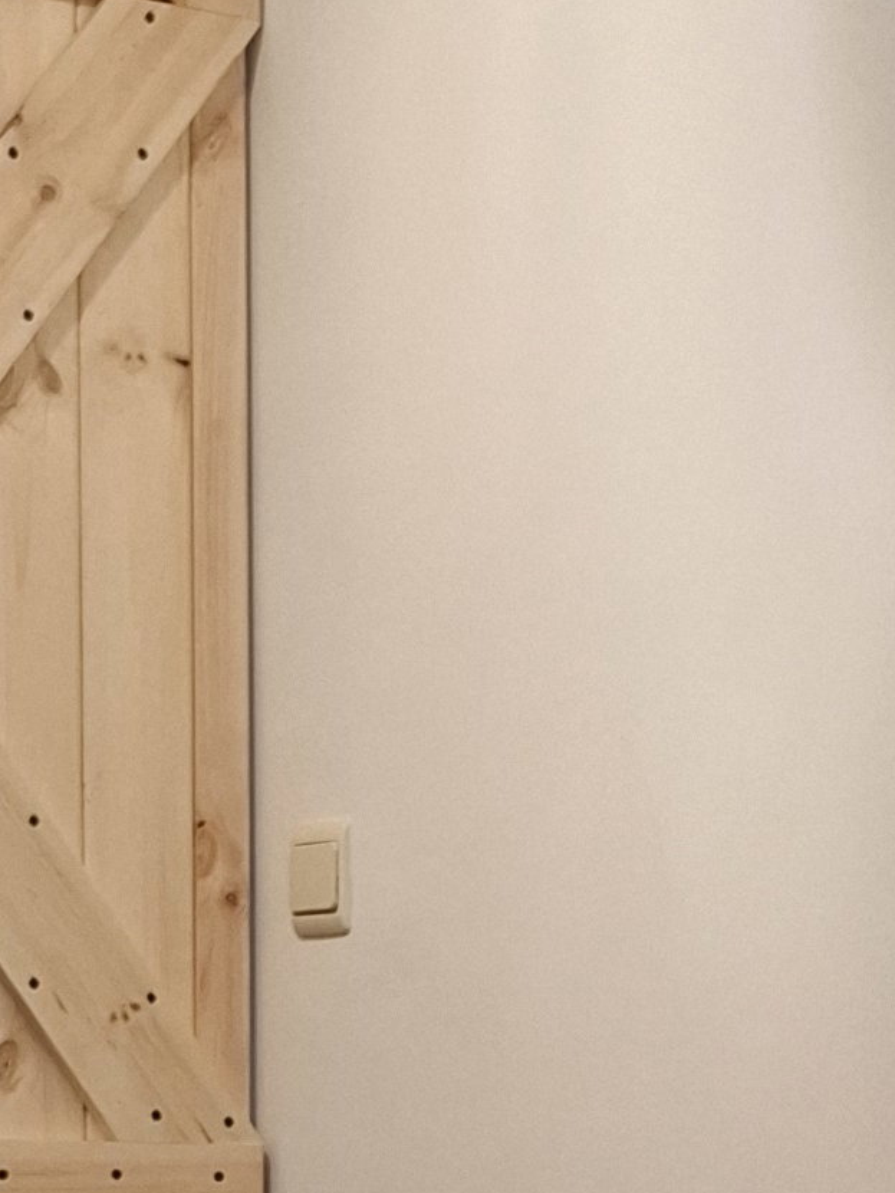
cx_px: 750
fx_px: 3894
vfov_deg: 16.5
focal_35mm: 113
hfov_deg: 13.0
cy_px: 1537
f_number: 1.8
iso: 250
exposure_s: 1/33
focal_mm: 5.54
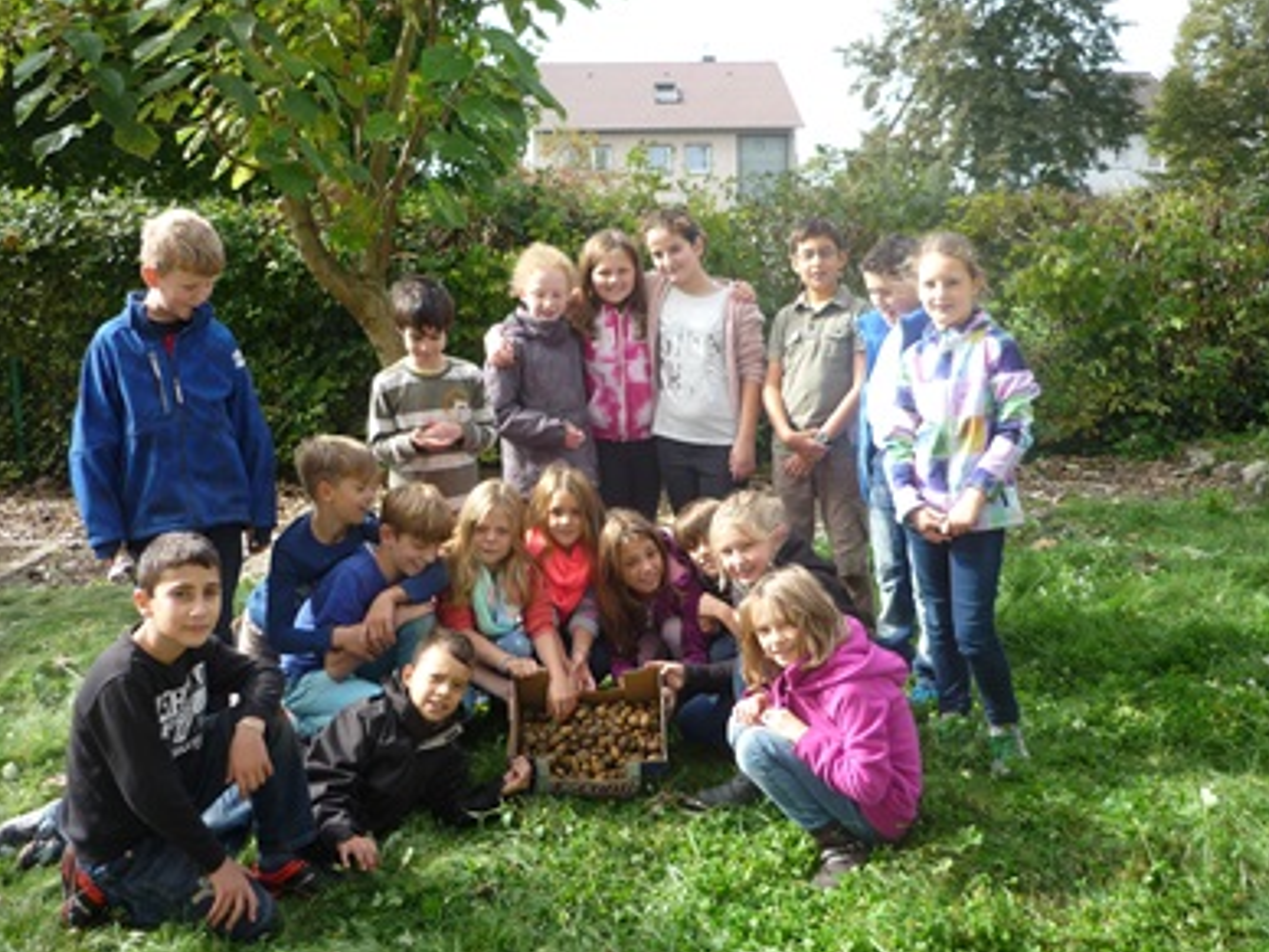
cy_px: 481
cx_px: 631
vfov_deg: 41.8
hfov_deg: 54.0
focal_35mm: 34
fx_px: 1246
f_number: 2.8
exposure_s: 1/320
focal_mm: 5.5
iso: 100
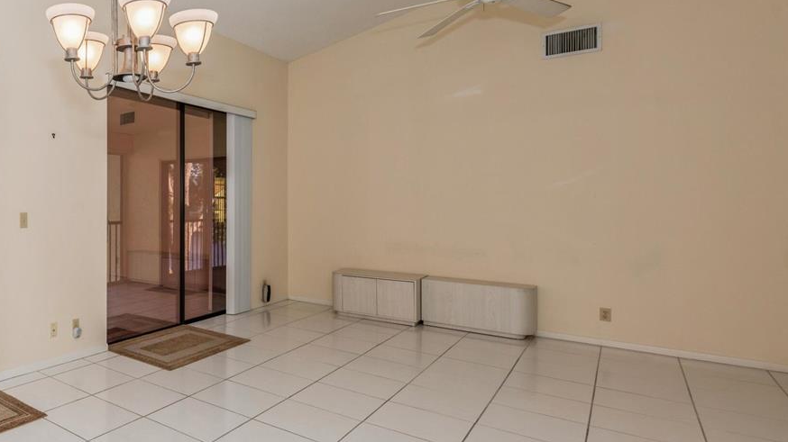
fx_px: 480
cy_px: 202
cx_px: 91
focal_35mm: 23
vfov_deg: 49.4
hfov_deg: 66.2
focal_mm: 12
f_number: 8
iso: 160
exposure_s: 1/25
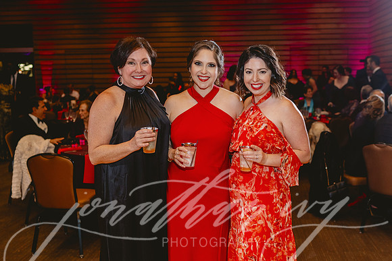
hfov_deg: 46.4
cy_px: 135
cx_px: 216
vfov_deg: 32.0
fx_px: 456
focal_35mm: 42
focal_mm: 35
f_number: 2.5
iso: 1600
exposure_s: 1/125
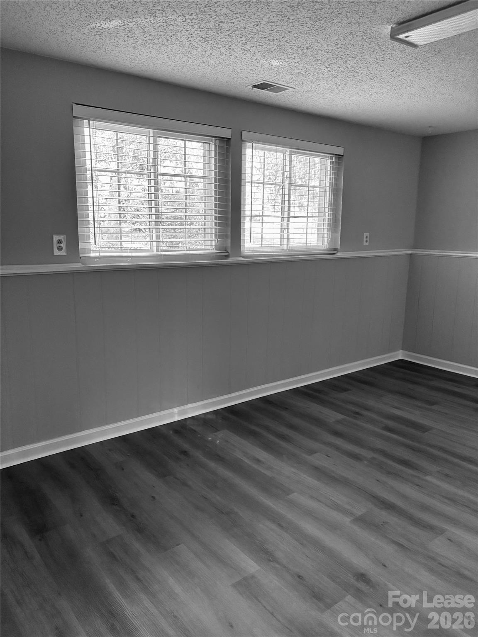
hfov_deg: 53.1
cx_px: 239
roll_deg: -1.7
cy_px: 318
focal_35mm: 26
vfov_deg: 67.3
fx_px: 479
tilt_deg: -12.6
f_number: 1.6
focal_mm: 5.96
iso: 400
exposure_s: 1/40
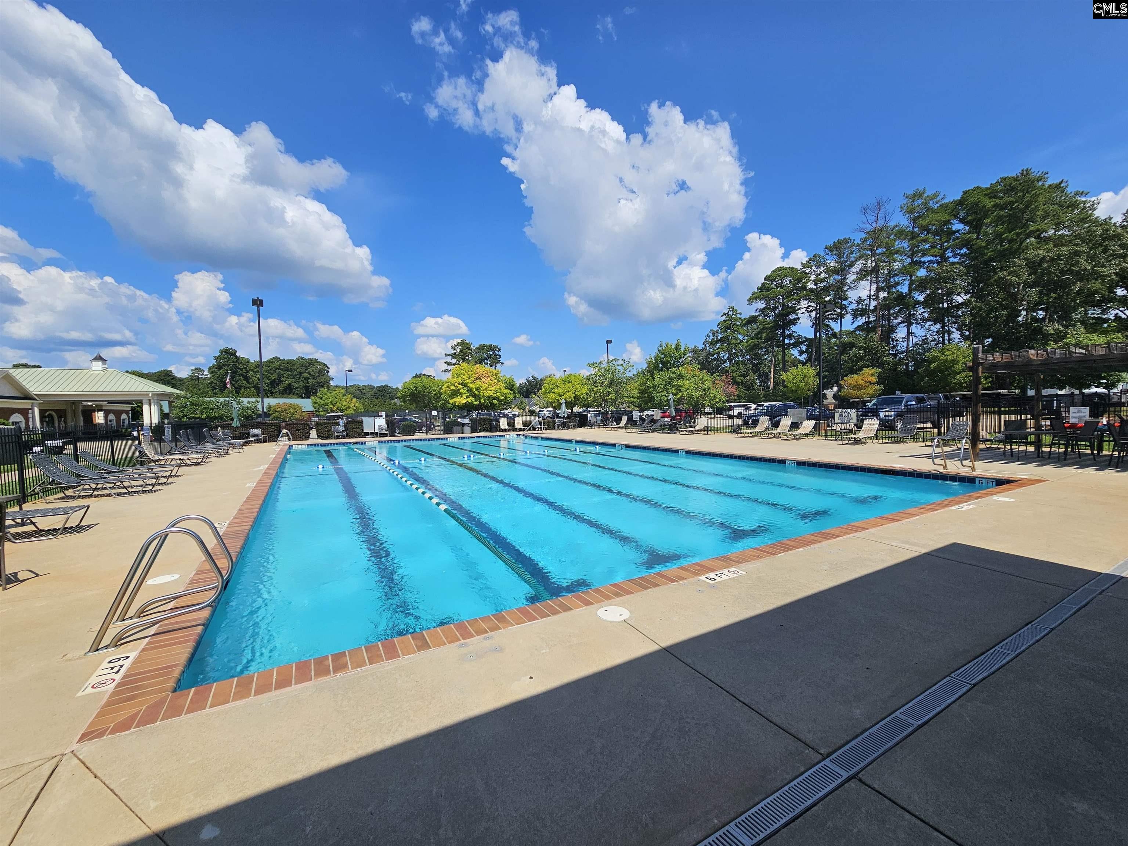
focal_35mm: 13
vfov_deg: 89.9
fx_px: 424
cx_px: 564
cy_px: 423
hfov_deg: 106.2
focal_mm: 2.2
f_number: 2.2
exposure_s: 1/4010
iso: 50
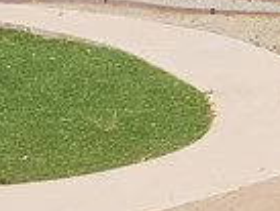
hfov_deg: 9.4
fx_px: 1392
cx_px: 797
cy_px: -45
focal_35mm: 172
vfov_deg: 8.5
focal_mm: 6.3
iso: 10
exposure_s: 1/1167
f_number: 1.7
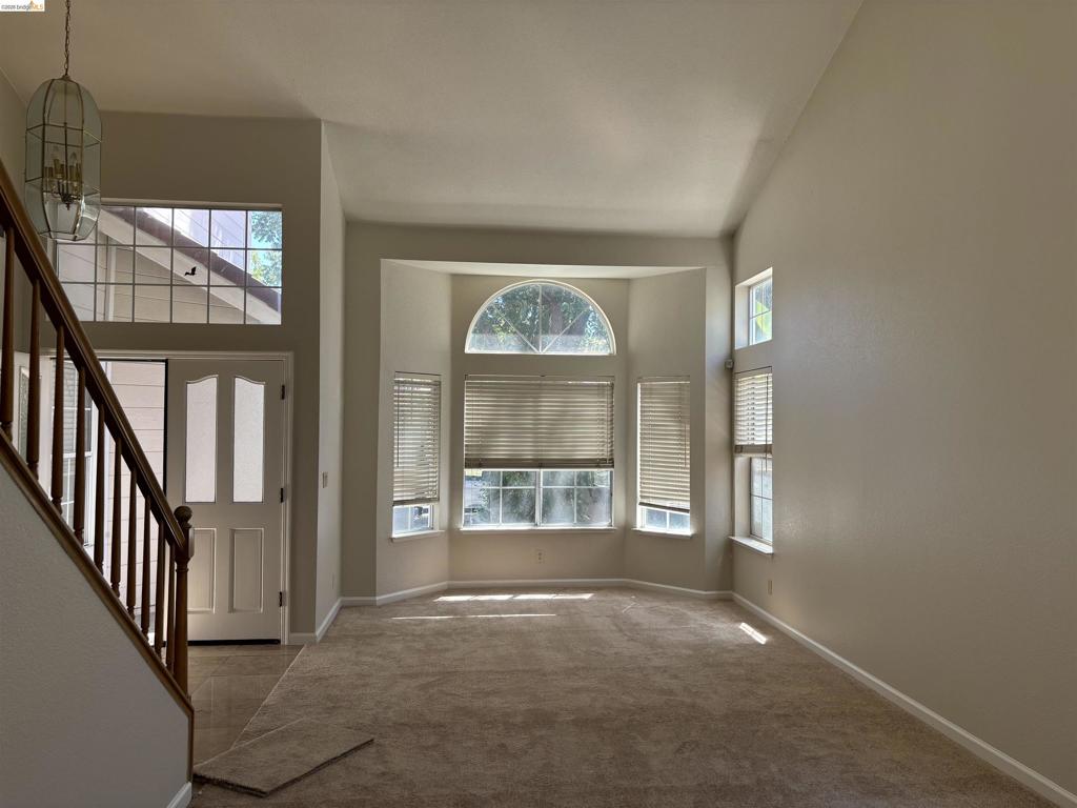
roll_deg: -0.8
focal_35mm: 26
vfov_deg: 53.1
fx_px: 809
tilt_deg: +1.4
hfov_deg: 67.3
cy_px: 404
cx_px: 538
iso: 32
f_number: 1.6
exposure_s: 1/121
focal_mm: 5.96
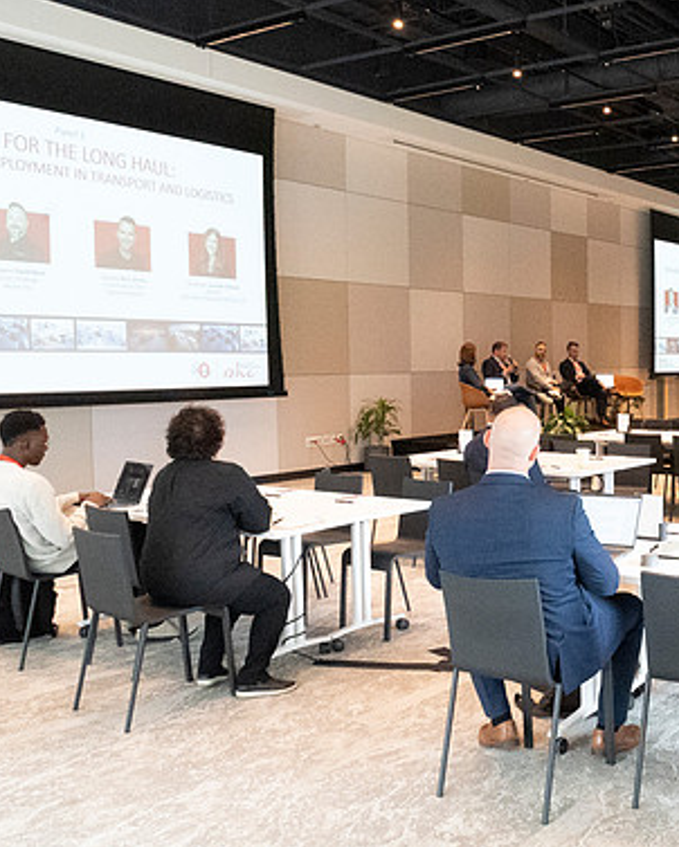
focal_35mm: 39
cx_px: 607
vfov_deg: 46.8
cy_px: 417
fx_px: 979
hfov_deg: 36.0
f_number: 10
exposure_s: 1/100
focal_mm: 18
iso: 12800
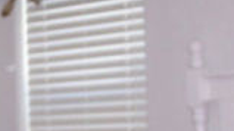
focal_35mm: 167
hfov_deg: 12.8
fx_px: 1035
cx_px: 7
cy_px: 103
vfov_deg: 7.2
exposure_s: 1/60
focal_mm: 6.3
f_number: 2.8
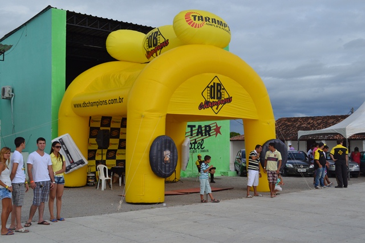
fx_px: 441
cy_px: 122
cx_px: 182
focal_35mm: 44
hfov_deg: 45.0
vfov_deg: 30.9
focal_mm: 29
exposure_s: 1/250
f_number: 7.1
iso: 100
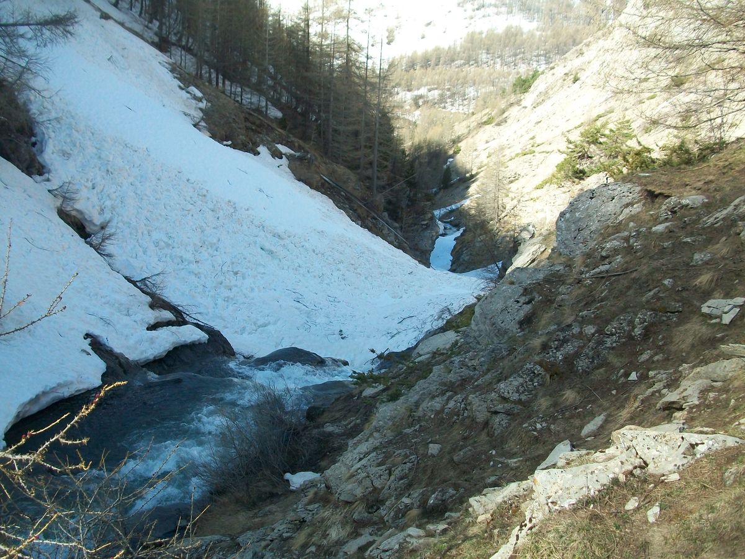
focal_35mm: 34
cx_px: 372
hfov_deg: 54.0
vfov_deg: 41.8
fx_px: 732
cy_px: 280
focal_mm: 5.7
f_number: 2.8
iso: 80
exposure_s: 1/500
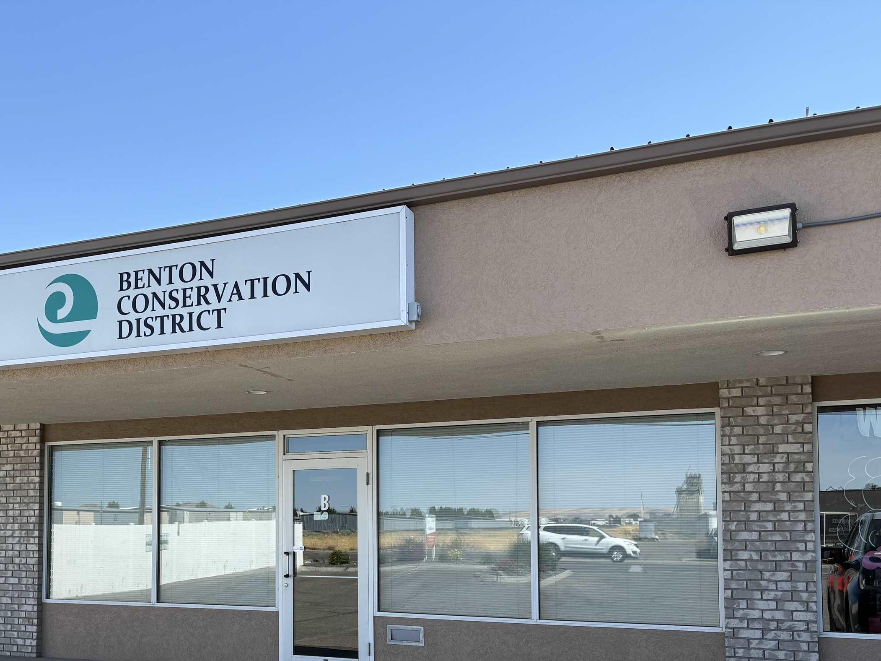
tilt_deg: +3.2
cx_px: 272
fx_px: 967
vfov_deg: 37.0
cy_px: 480
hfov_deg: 47.9
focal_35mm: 38
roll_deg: -0.3
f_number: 1.6
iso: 50
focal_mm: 5.96
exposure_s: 1/1517
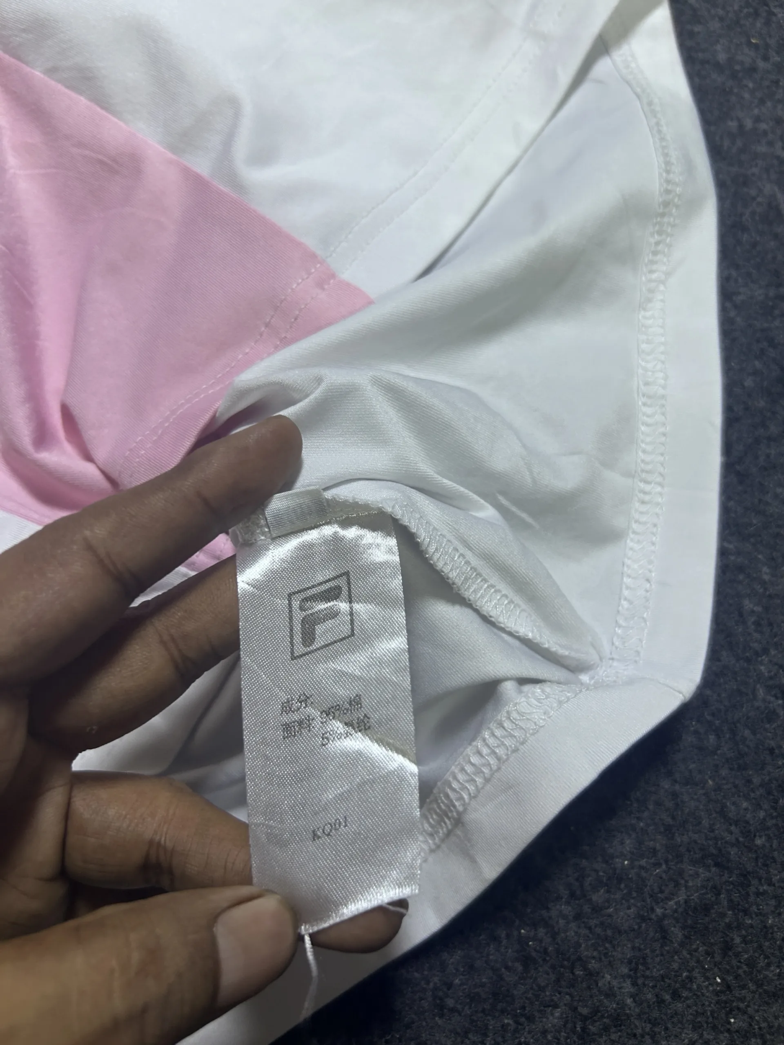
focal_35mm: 26
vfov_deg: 67.3
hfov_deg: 53.1
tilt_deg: -59.6
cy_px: 522
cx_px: 392
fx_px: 785
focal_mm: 5.7
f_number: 1.5
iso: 80
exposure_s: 1/50
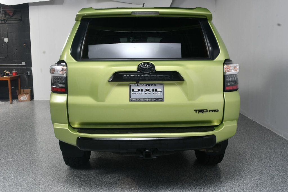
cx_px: 144
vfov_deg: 36.8
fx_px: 288
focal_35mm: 36
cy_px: 96
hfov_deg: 53.1
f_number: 13
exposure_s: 1/160
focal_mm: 24
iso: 100
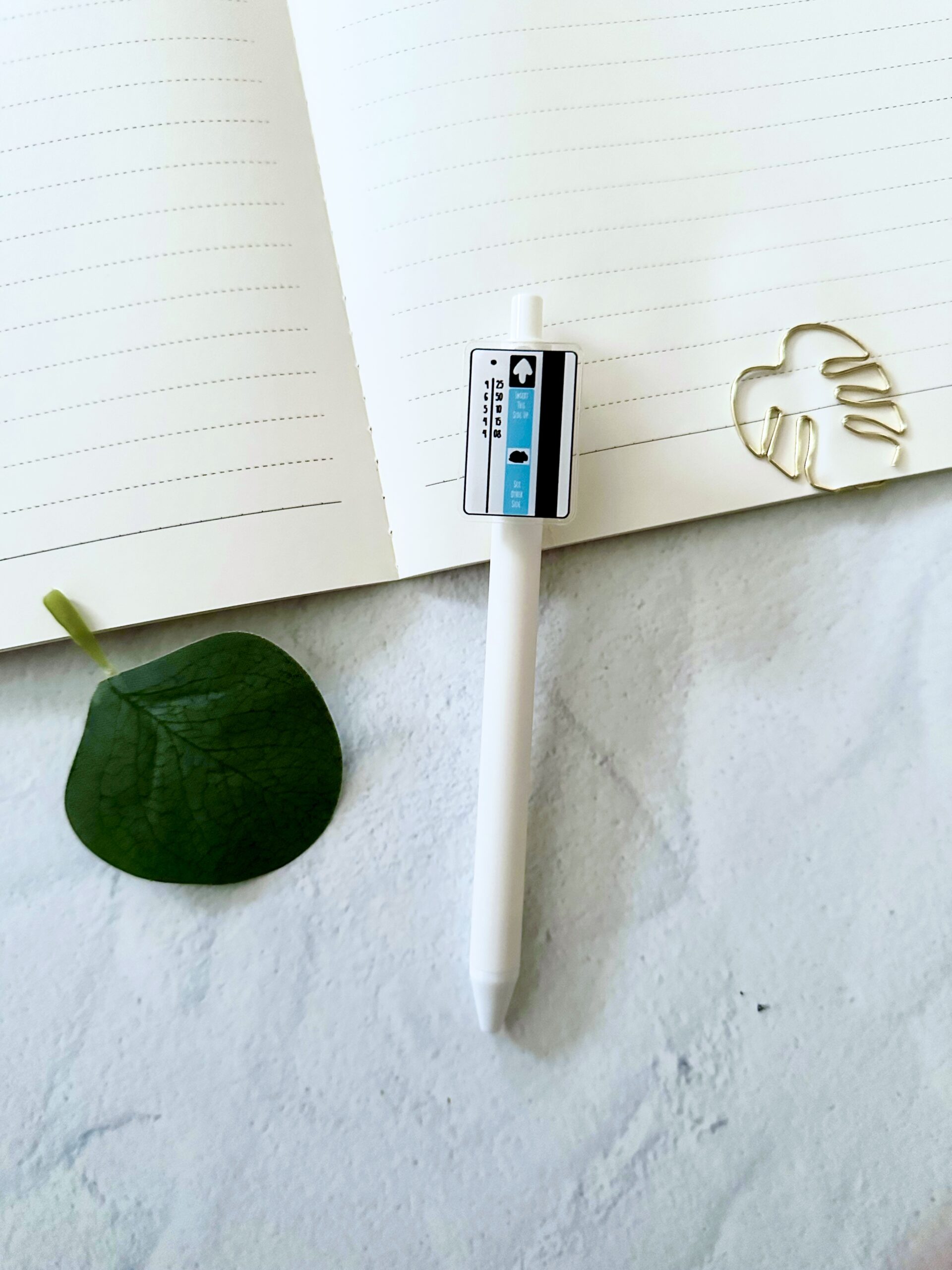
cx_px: 476
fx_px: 880
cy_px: 635
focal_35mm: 24
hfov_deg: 56.8
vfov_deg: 71.6
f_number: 1.78
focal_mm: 6.86
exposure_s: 1/36
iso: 1000
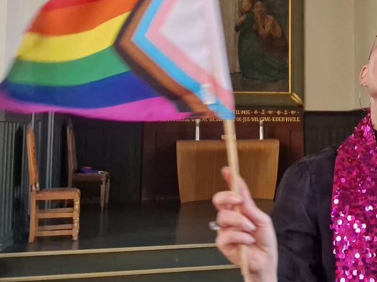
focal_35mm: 55
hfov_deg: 33.6
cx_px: 316
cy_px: 88
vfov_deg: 26.4
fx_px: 599
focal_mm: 5.4
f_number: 1.8
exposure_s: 1/100
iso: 500
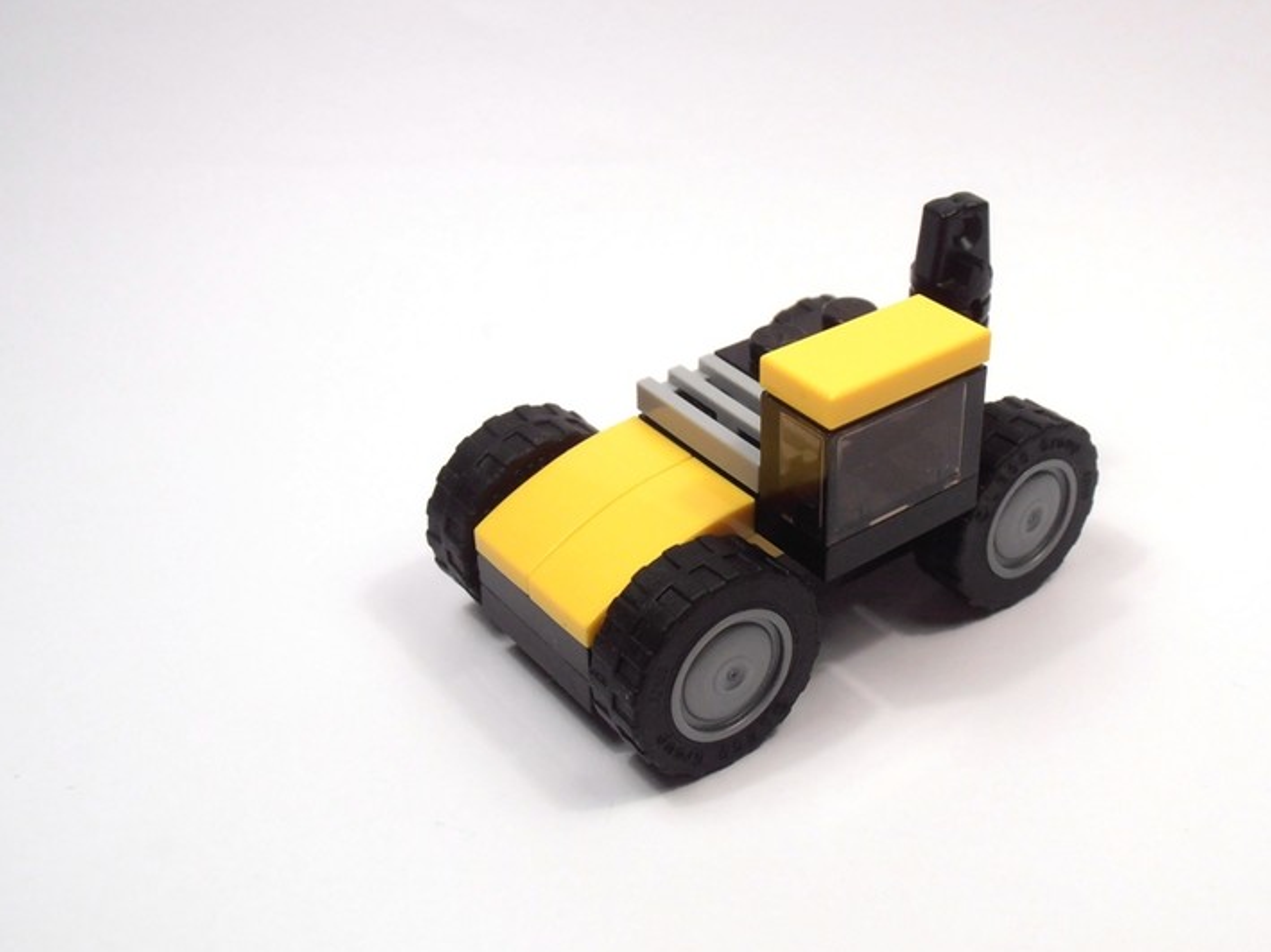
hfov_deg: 40.3
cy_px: 458
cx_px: 764
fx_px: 1725
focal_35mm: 47
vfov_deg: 30.8
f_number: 3.9
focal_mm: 6.61
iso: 80
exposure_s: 1/100
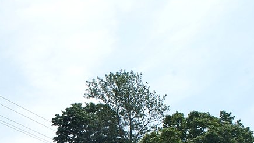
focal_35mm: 65
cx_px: 6
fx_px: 438
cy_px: 149
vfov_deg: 18.0
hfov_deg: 30.3
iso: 100
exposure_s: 1/125
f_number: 14
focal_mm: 20
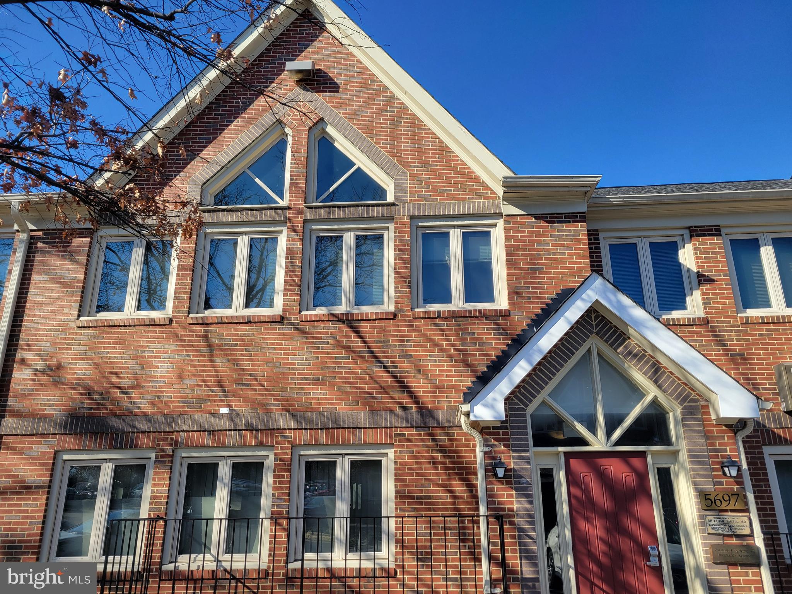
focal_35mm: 26
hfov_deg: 67.3
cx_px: 396
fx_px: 595
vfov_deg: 53.1
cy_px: 297
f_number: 1.8
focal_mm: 5.4
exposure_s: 1/1157
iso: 40
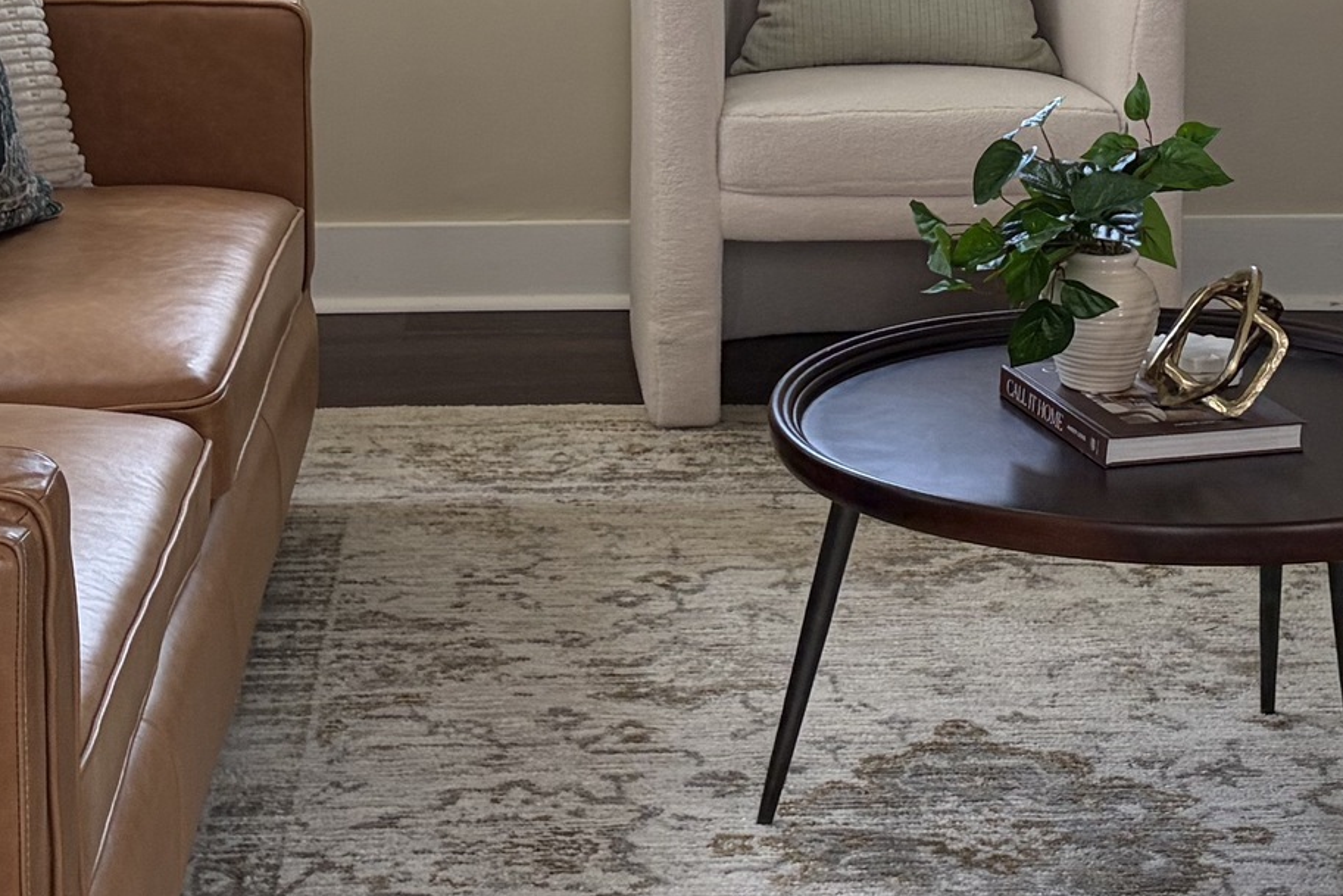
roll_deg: -0.3
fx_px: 3395
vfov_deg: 14.6
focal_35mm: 91
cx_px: 965
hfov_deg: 22.2
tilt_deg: -4.9
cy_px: -159
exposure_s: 1/120
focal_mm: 5.96
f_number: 1.6
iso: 160
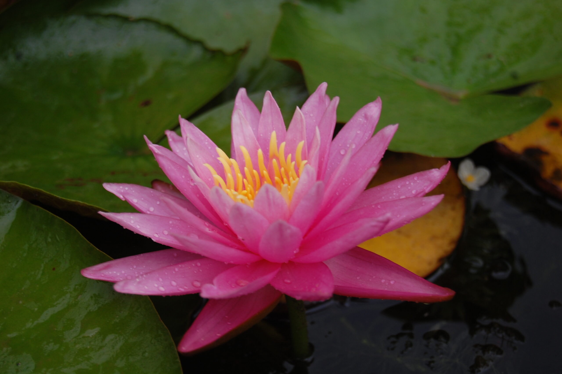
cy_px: 187
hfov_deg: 24.6
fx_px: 1287
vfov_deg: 16.5
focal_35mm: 82
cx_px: 281
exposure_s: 1/125
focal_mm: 55
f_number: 5.6
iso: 200
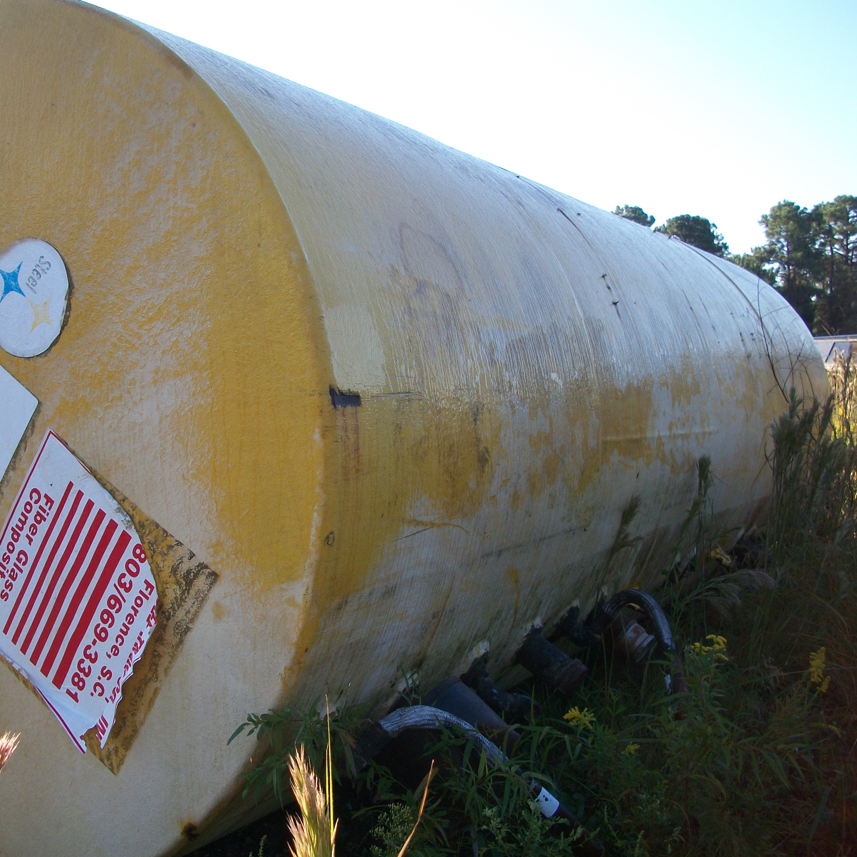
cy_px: 430
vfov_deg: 40.0
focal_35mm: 42
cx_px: 308
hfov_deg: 39.7
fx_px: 1176
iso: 80
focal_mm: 6.3
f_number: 3.1
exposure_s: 1/250
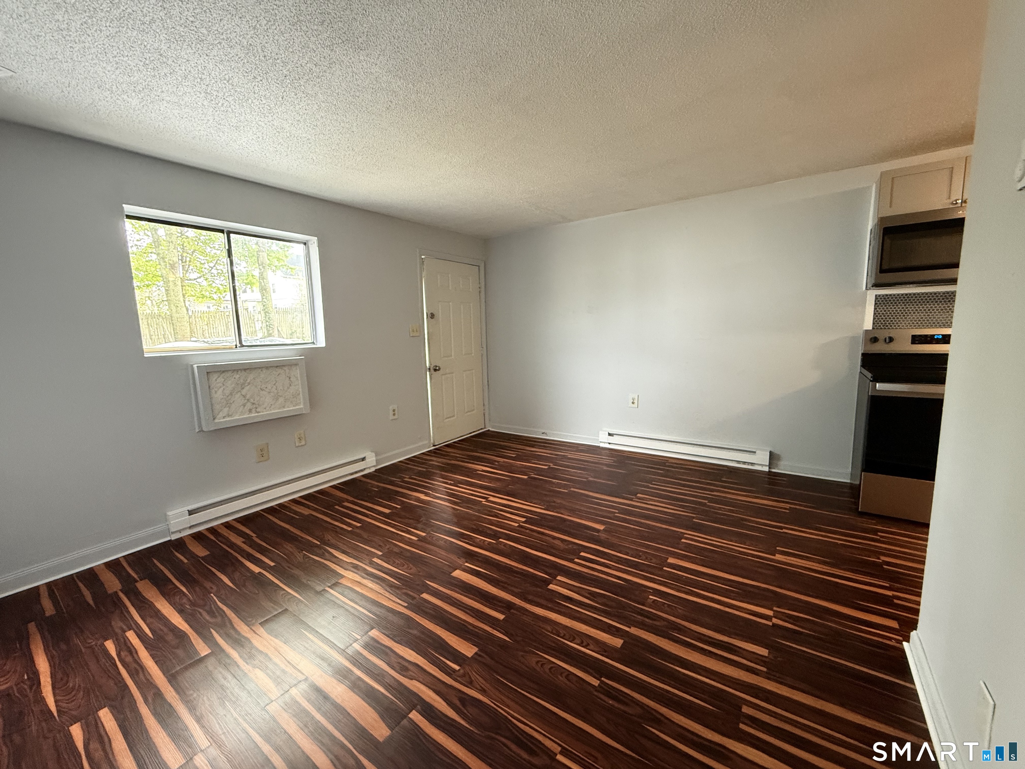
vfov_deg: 85.7
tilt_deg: -7.8
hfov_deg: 102.1
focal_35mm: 14
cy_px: 384
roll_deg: +1.0
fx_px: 415
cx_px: 512
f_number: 2.2
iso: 400
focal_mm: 2.22
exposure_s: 1/60
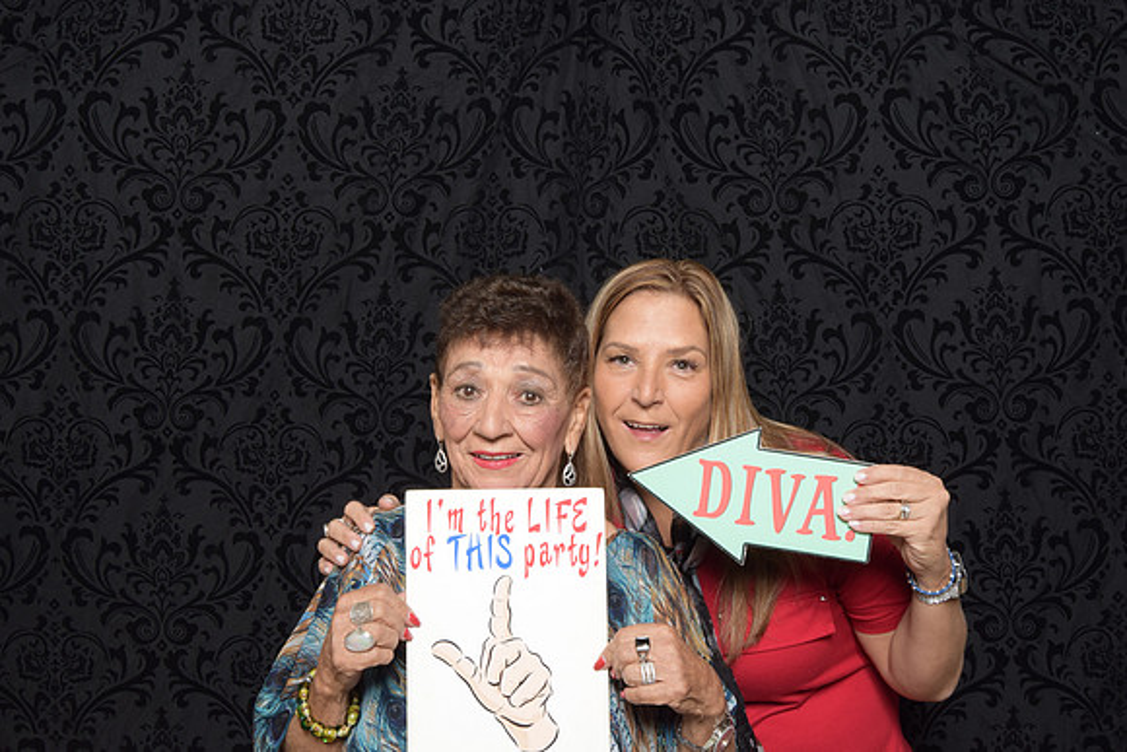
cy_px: 376
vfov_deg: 34.2
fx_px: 1221
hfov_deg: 49.5
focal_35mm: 39
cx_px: 564
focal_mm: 26
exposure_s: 1/60
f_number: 20
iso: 500
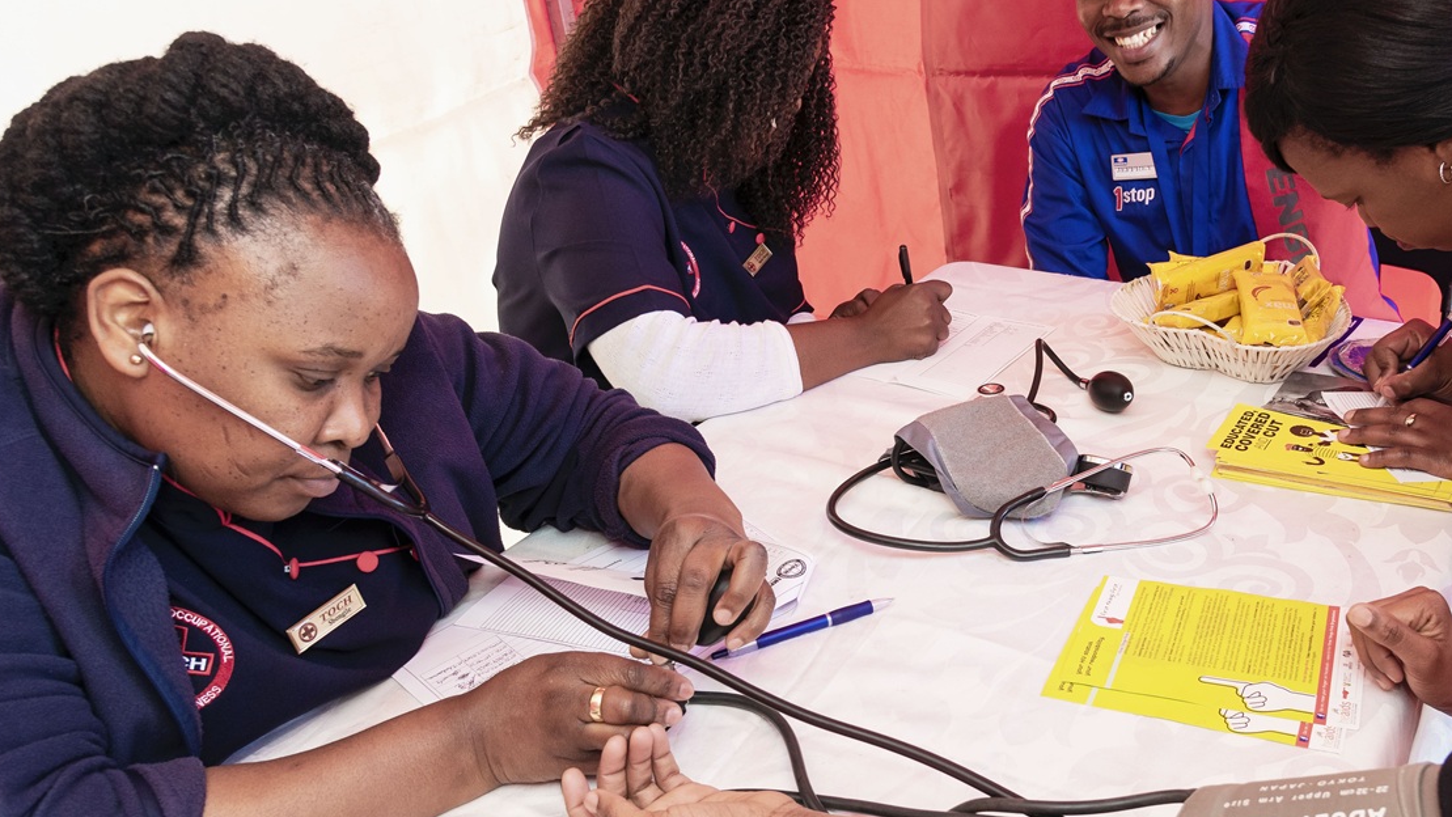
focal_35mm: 34
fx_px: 1309
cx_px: 973
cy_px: 404
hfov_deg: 56.7
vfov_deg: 34.7
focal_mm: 24
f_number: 7.1
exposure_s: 1/60
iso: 800
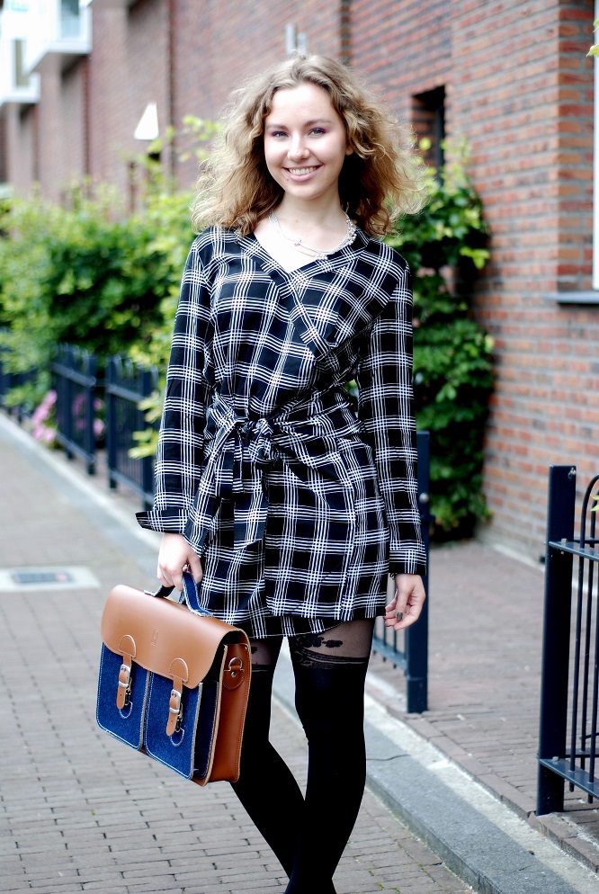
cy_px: 447
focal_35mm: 75
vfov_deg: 27.0
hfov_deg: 18.2
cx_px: 300
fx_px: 1865
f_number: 2
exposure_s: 1/400
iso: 100
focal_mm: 50
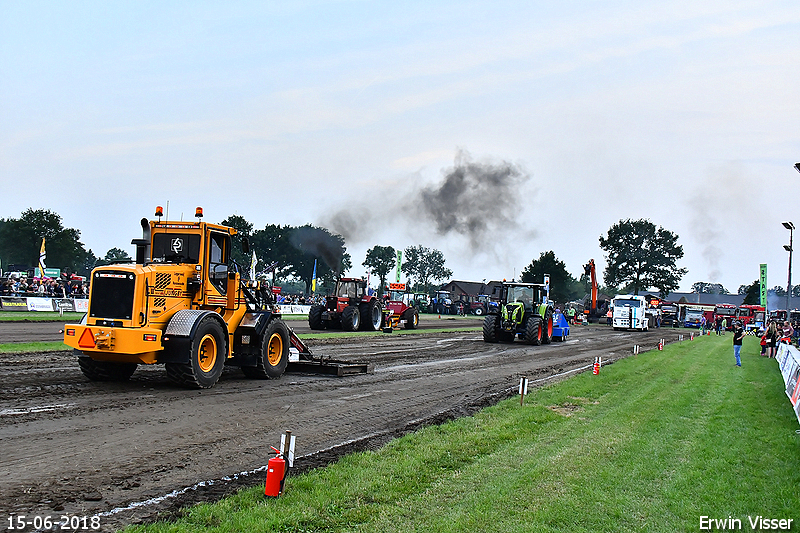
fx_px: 933
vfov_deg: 31.9
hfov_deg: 46.4
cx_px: 400
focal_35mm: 42
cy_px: 266
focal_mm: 28
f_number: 6.3
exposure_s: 1/640
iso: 1000
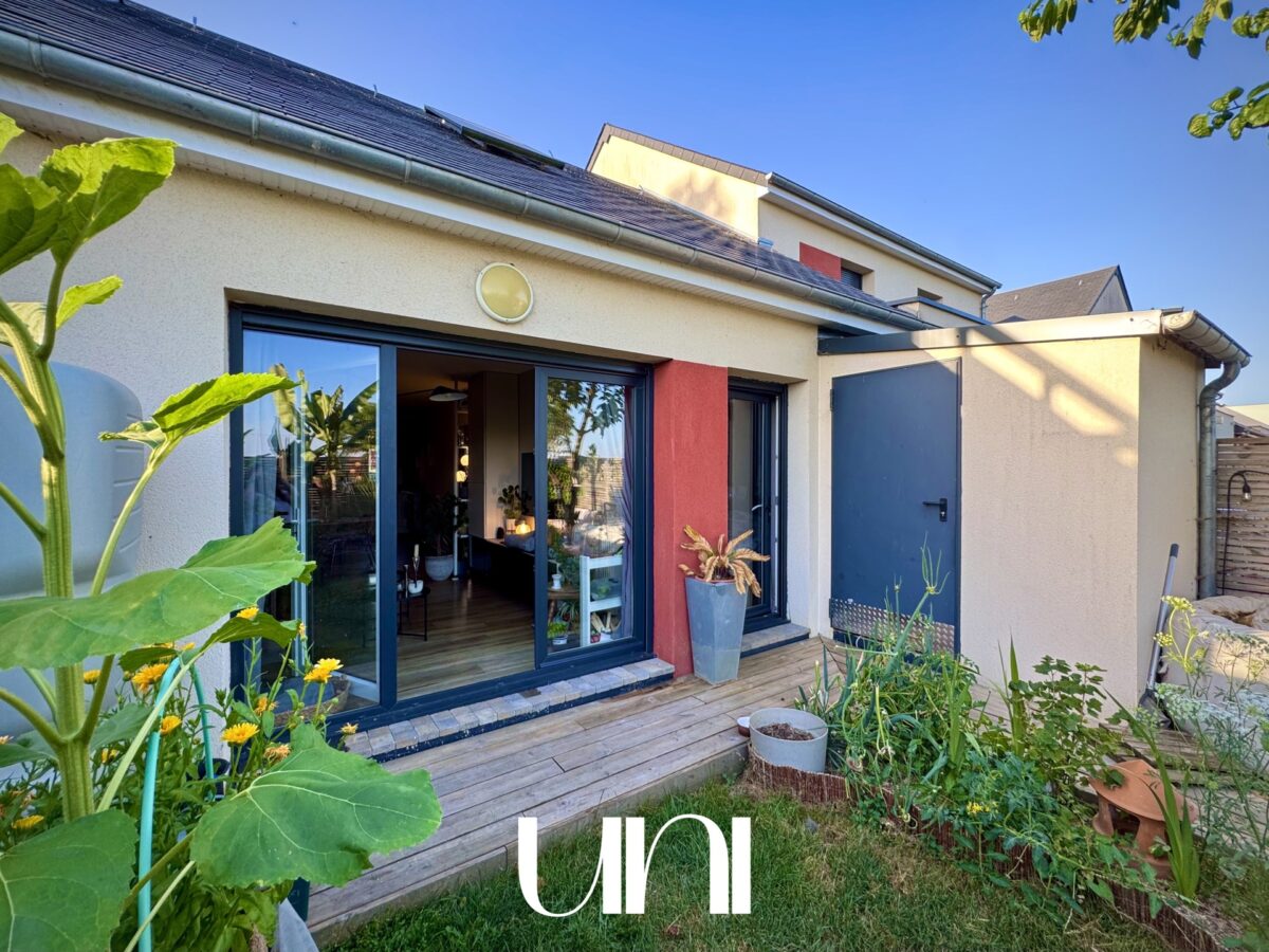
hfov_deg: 102.1
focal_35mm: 14
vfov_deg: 85.7
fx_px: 513
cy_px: 476
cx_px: 634
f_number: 2.2
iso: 40
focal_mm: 2.22
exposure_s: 1/102
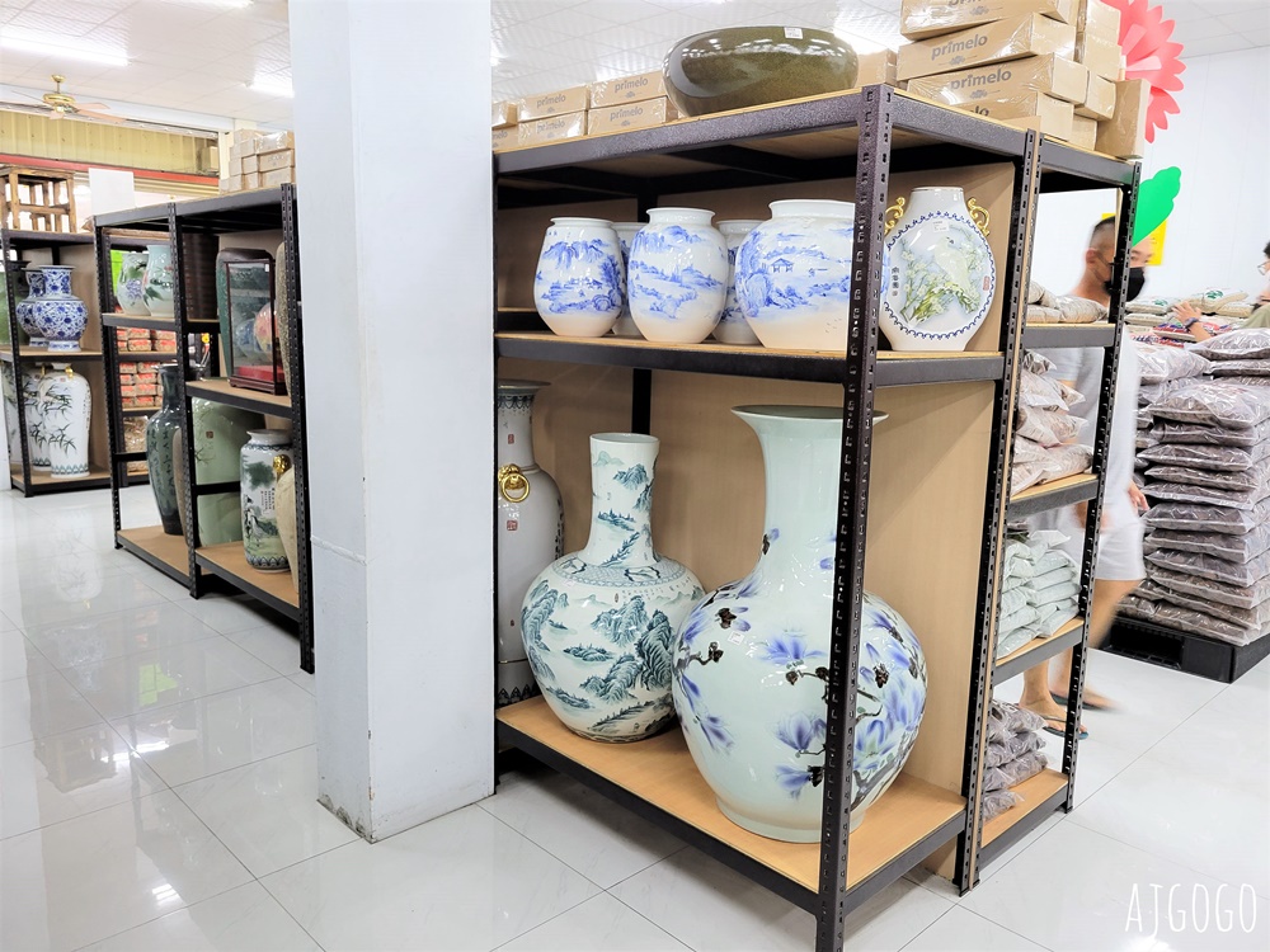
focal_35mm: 26
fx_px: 954
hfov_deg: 67.3
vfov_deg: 53.1
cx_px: 635
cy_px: 476
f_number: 1.8
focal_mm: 5.4
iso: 250
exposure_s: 1/40
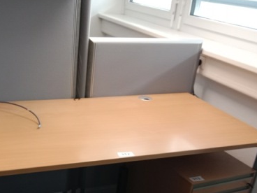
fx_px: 349
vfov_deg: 30.0
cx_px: 82
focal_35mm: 47
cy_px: 161
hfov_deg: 39.9
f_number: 2.2
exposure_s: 1/20
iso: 510
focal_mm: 3.65
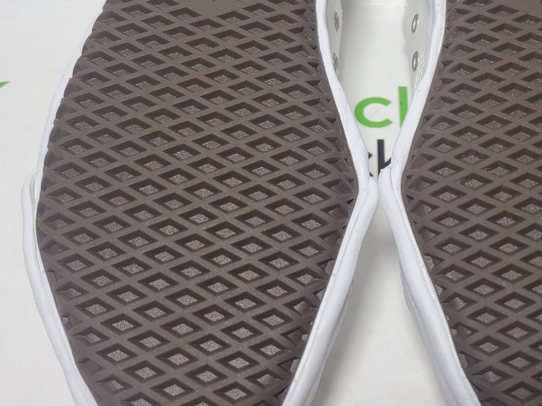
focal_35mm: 48
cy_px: 82
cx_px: 379
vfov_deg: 29.6
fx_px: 752
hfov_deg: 39.0
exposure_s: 1/444
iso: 50
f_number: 1.5
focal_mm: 4.3
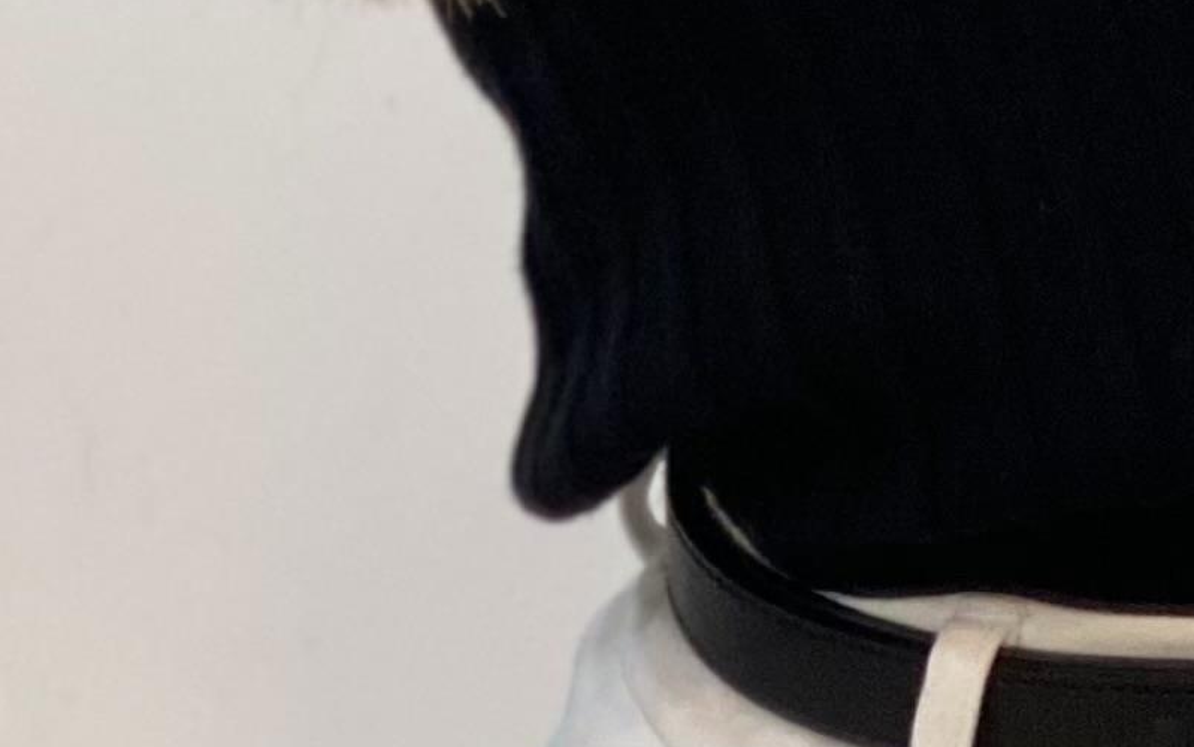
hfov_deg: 7.5
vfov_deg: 4.6
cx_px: 1015
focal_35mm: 278
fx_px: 9049
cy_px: -1082
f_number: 2
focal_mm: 6
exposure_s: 1/100
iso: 100
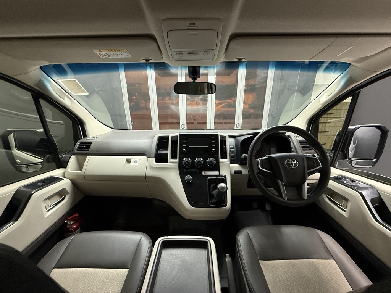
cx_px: 196
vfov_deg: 85.7
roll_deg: +0.9
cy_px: 146
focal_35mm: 14
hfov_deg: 102.1
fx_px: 158
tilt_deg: -17.4
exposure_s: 1/50
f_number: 2.2
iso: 400
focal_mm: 2.22
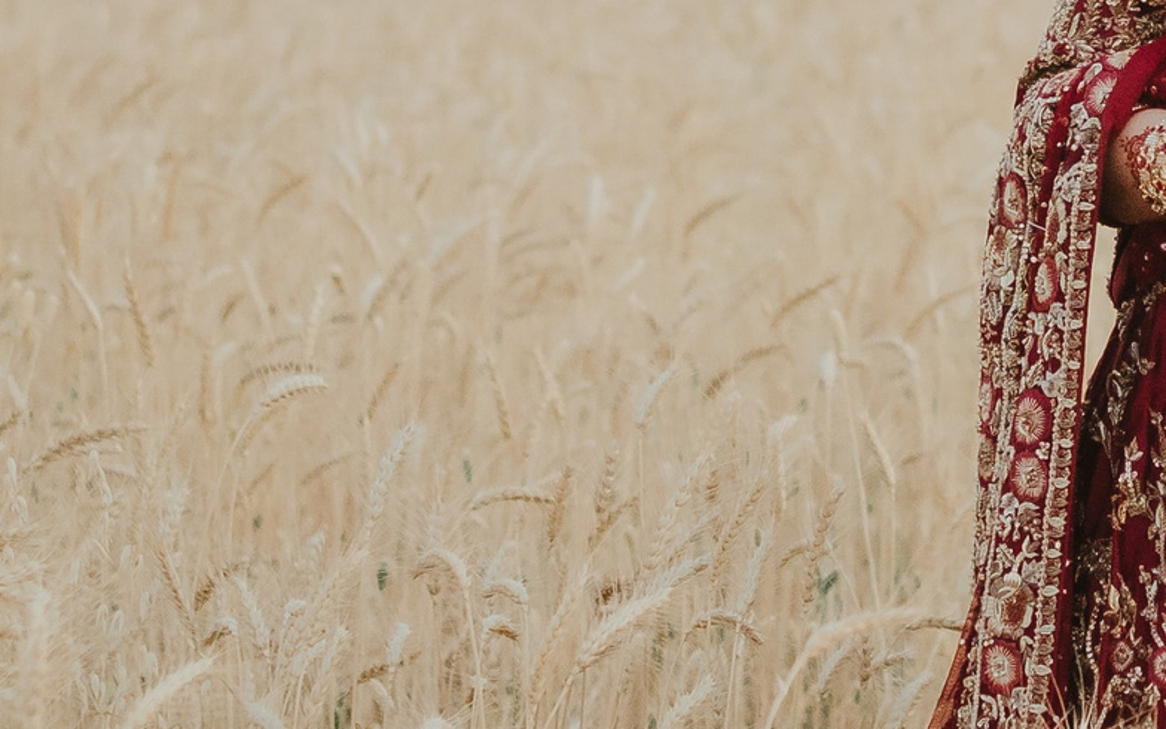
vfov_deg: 7.6
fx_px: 5497
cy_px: 65
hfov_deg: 11.9
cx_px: 1245
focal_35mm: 173
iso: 3200
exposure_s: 1/800
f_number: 1.6
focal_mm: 35
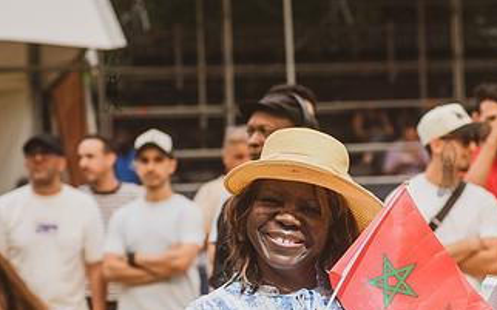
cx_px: 345
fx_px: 2627
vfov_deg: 6.7
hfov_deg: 10.8
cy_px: 302
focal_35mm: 194
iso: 1000
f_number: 4
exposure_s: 1/500
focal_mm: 86
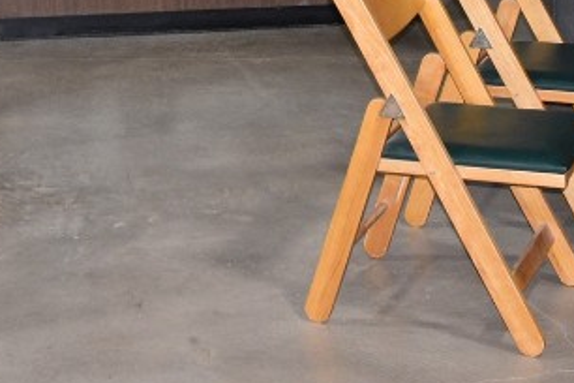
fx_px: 1802
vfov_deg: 11.3
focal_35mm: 113
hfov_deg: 18.0
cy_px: -312
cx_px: 181
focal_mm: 20
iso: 1100
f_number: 5.6
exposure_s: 1/60
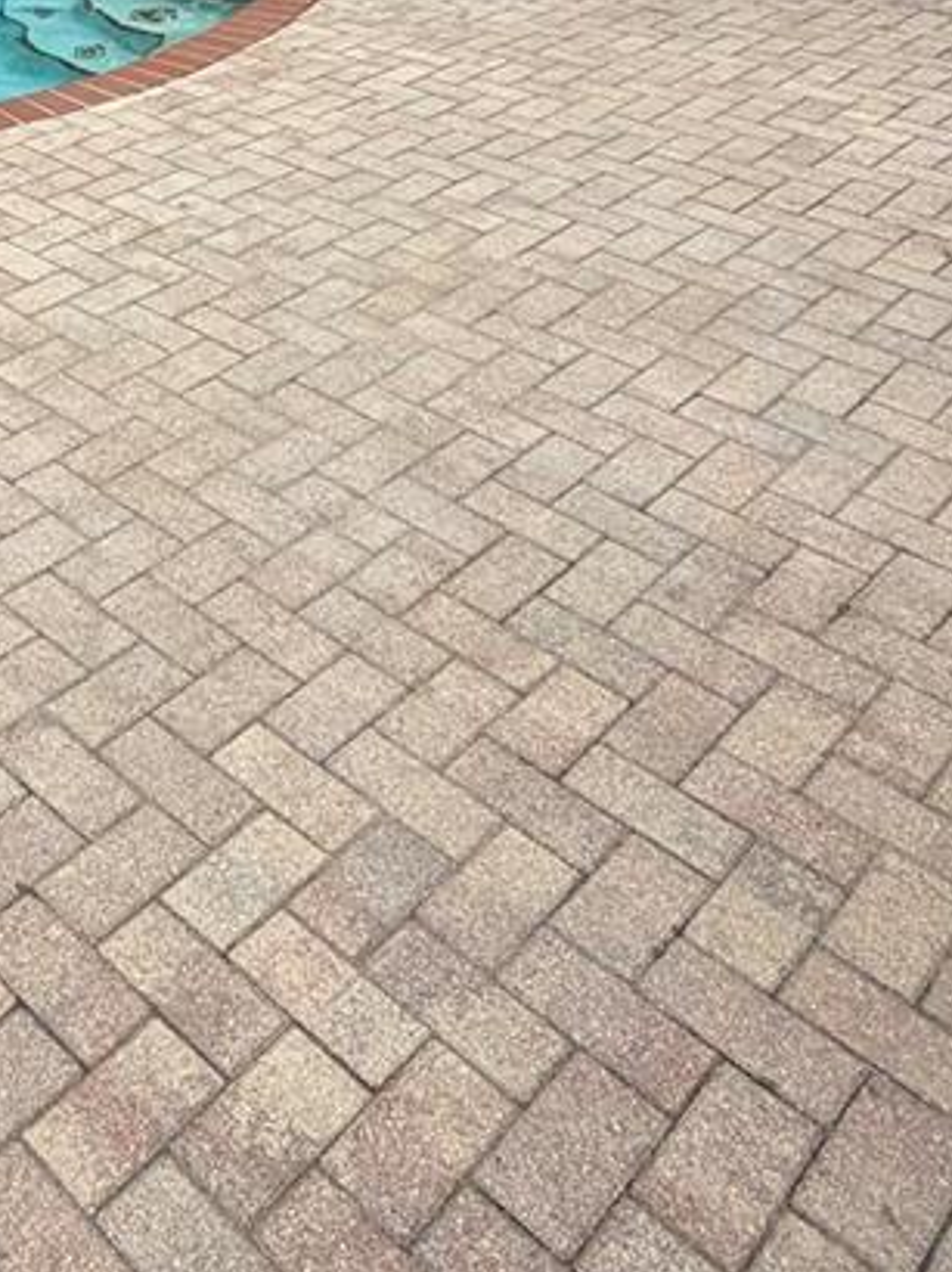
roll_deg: +2.0
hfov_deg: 31.6
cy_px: 65
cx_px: -59
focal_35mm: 41
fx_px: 1505
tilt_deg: -15.5
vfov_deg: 41.2
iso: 50
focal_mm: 2.22
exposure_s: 1/502
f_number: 2.2
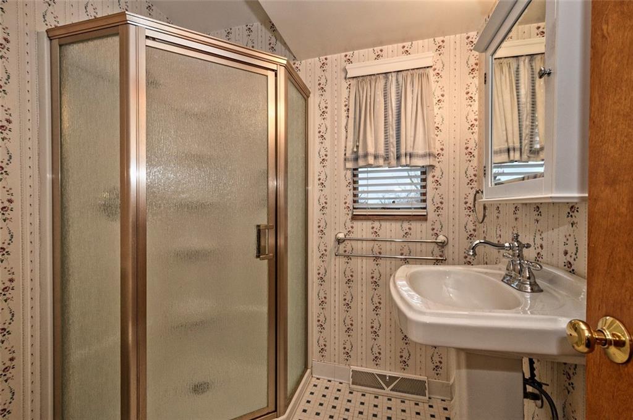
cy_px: 210
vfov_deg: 77.2
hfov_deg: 100.5
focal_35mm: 15
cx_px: 316
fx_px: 263
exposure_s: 1/30
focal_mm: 10
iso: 320
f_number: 9
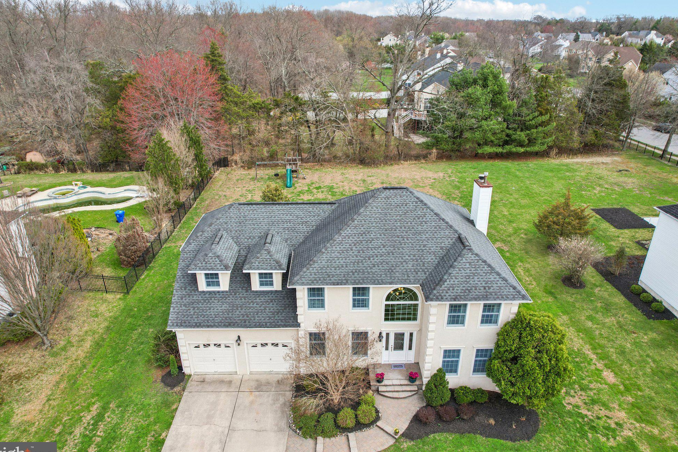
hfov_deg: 76.1
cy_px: 231
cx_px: 334
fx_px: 433
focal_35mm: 23
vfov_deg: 55.1
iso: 150
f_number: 2.8
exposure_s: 1/1600
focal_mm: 8.4
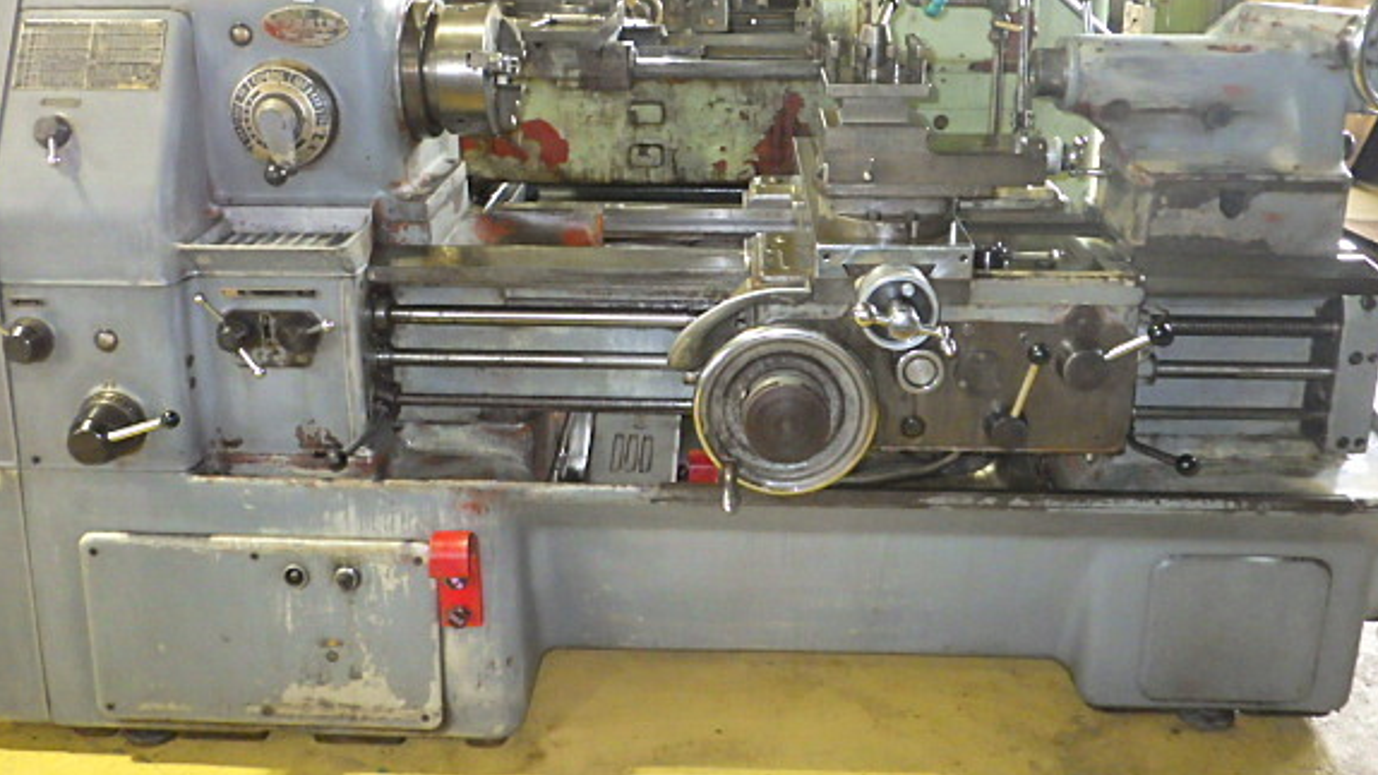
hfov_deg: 58.0
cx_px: 670
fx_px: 1242
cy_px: 223
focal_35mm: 34
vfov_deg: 34.1
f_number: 3.5
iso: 1600
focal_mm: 5
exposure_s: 1/45
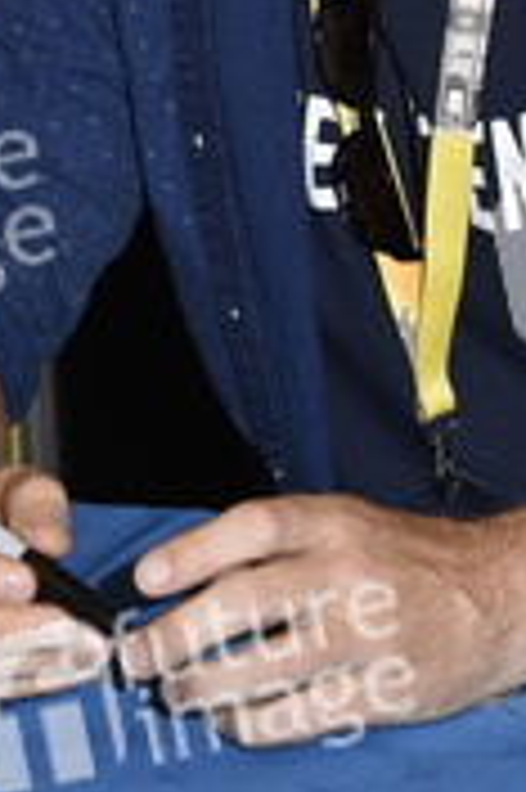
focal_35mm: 125
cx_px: 315
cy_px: 14
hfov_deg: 10.9
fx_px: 2745
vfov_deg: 16.1
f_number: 6.3
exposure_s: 1/80
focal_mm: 55
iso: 560
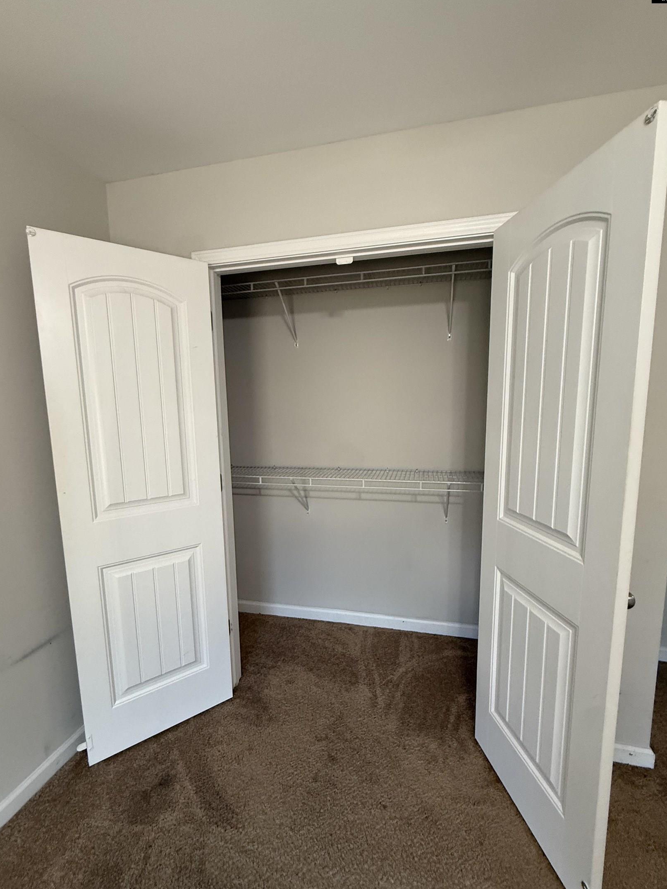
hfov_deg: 81.8
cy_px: 459
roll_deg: +0.6
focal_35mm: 15
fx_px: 385
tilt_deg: -5.8
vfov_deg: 98.1
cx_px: 334
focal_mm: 2.22
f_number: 2.2
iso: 320
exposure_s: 1/60
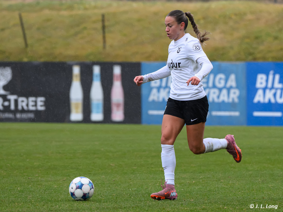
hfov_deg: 5.3
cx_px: 203
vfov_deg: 4.0
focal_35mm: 374
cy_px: 89
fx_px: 3059
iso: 2500
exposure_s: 1/800
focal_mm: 260
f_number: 5.6
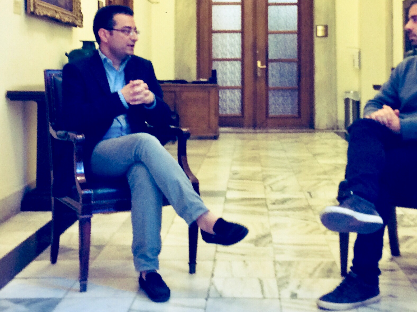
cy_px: 74
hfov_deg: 32.1
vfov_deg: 24.1
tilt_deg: +0.1
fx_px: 723
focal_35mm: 60
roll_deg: -0.7
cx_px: 237
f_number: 2.2
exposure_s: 1/33
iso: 125
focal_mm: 4.15
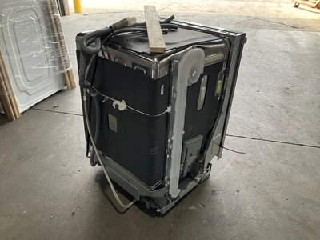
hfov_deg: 61.7
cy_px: 120
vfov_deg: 48.2
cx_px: 160
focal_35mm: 29
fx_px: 268
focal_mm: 3
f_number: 1.8
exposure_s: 1/122
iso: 32
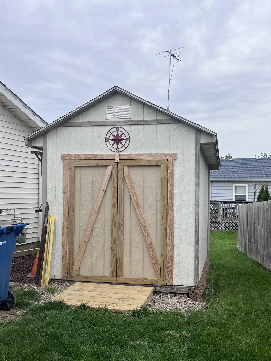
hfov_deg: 43.9
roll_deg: -1.5
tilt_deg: -1.6
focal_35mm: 32
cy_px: 195
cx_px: 166
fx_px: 334
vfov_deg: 56.7
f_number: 1.6
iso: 50
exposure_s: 1/3745
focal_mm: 5.1
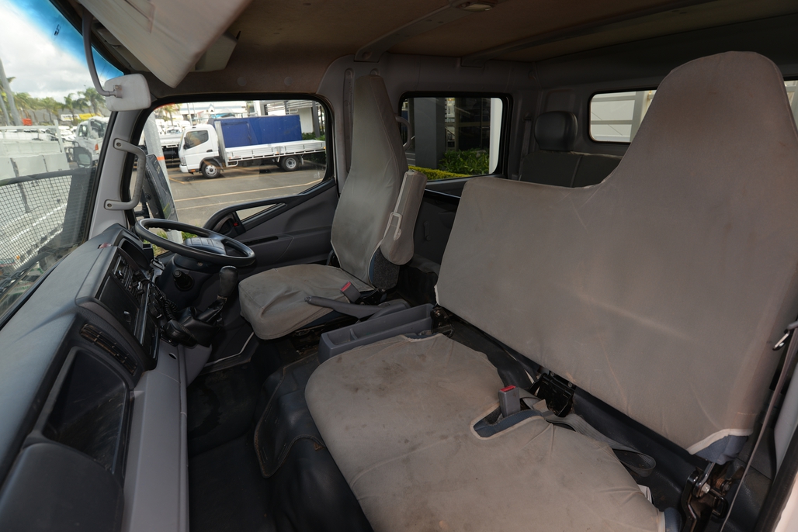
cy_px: 266
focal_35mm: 18
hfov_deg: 90.0
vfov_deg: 67.4
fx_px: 399
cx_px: 399
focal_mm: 18
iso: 100
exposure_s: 1/125
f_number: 5.6
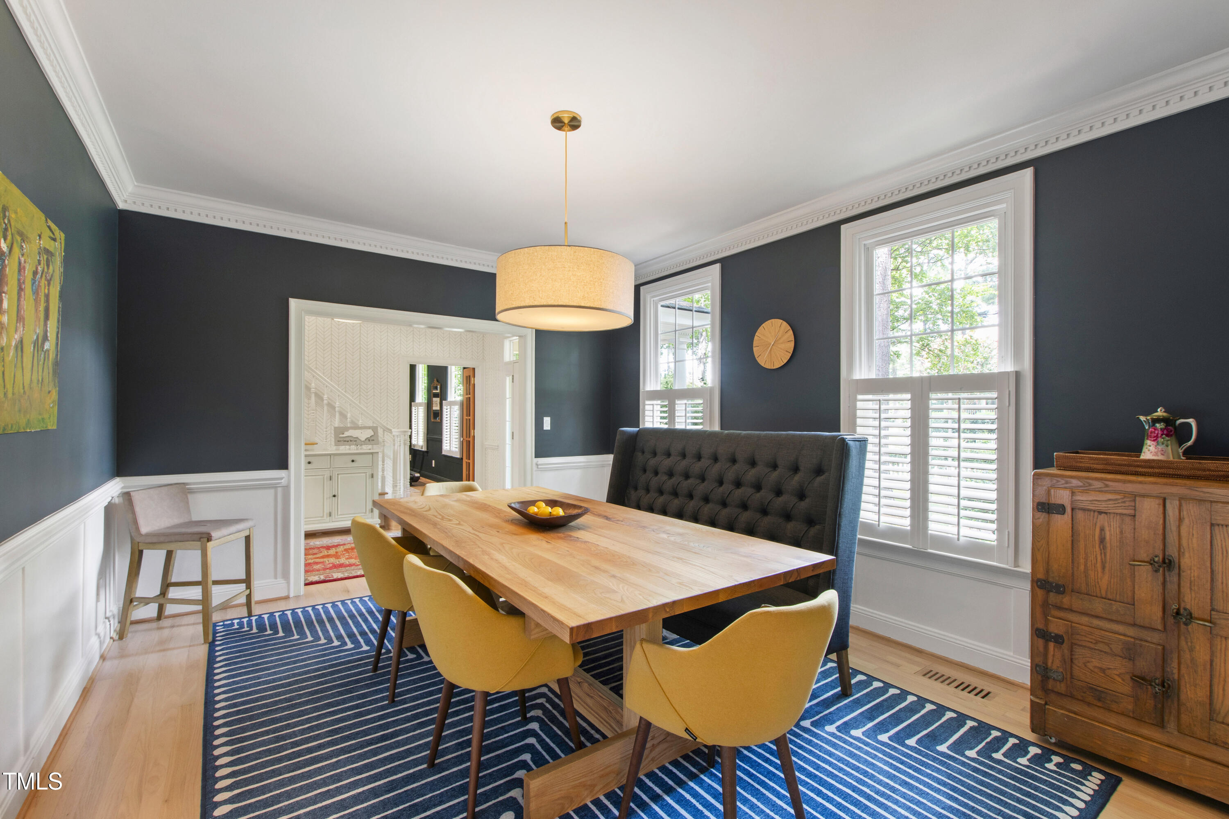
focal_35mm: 15
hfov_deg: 100.4
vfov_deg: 77.3
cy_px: 410
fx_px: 512
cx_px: 614
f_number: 8
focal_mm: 10
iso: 100
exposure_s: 2
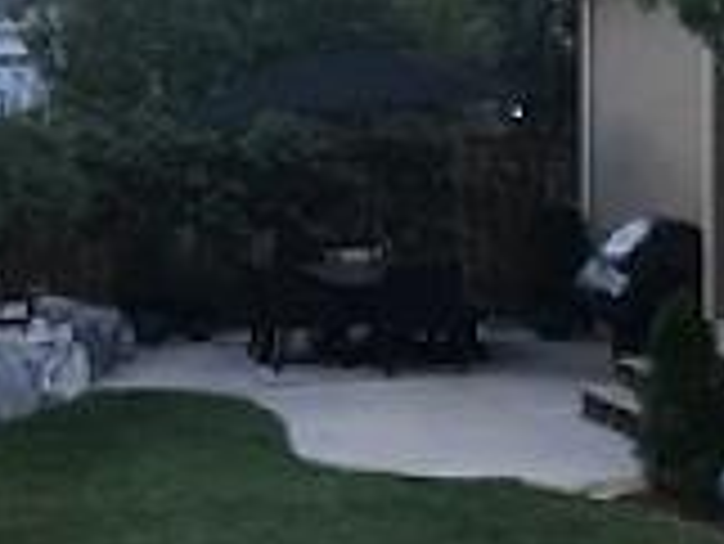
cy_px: 342
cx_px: -40
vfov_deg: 13.3
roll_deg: +1.1
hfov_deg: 17.2
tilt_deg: -7.1
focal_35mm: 111
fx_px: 2323
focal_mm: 3.99
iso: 20
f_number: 1.8
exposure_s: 1/171
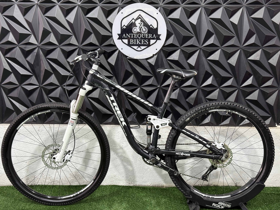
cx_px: 140
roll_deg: -0.8
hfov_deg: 39.7
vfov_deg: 30.3
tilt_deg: -11.3
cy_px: 105
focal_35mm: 48
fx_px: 388
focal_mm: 6.76
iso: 160
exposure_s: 1/60
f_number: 1.78
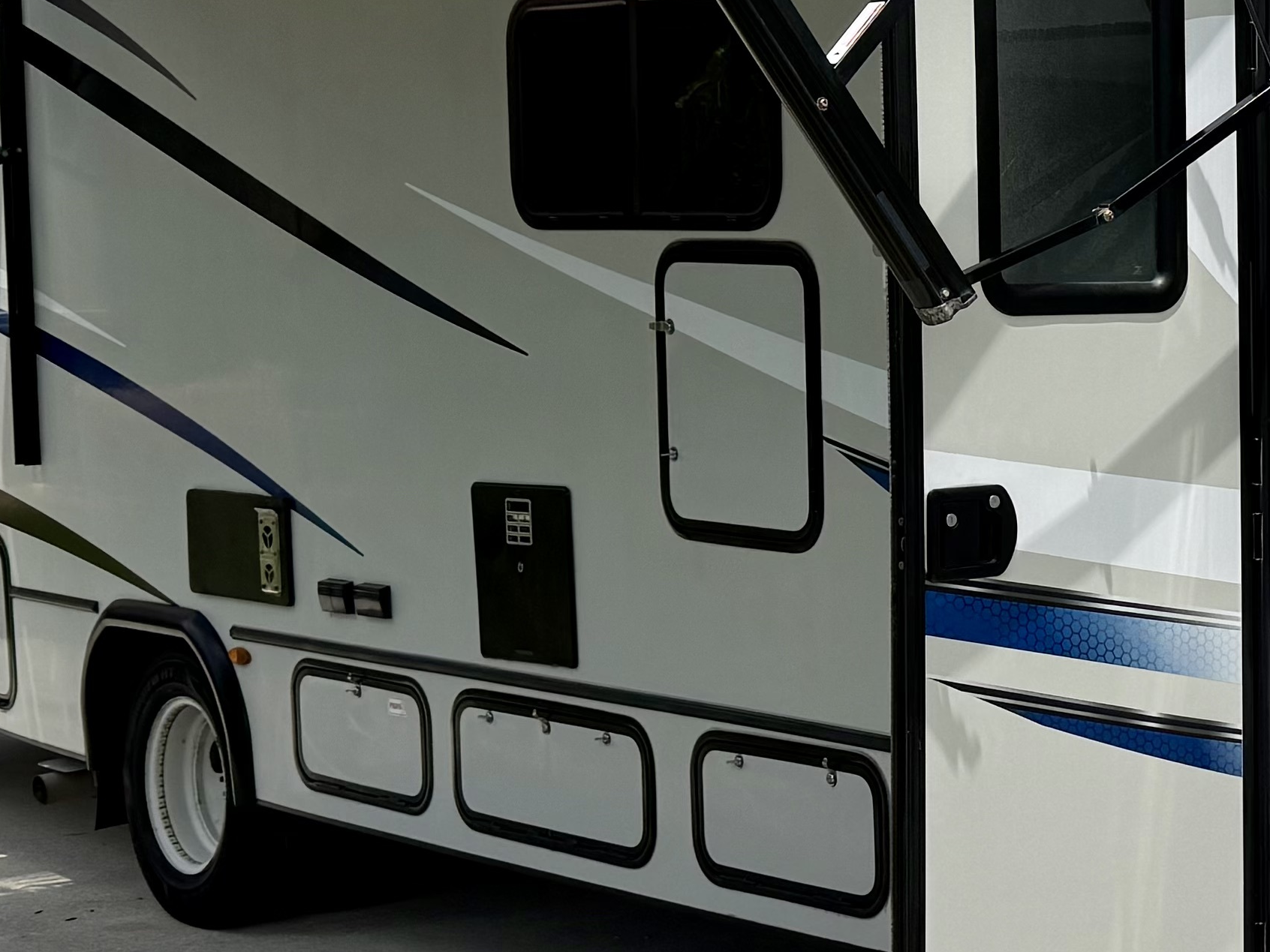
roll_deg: +1.0
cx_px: 1529
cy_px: 379
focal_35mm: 81
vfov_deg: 18.2
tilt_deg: -3.3
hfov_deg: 22.2
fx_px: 2972
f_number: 1.78
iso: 80
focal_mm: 6.76
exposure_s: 1/6173
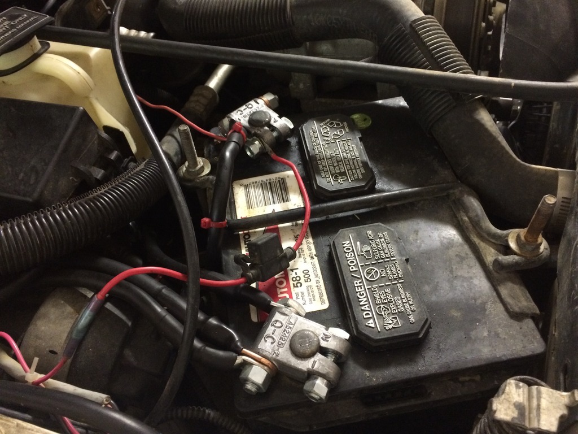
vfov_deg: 48.2
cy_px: 217
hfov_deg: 61.7
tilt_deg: -51.6
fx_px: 484
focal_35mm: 29
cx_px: 289
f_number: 2.2
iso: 320
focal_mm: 4.15
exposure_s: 1/15
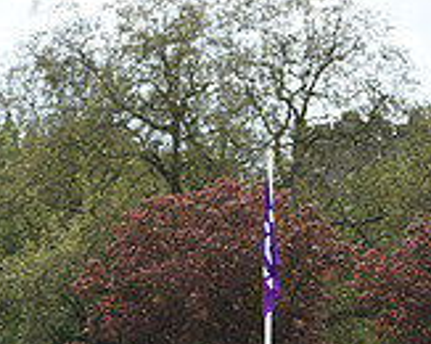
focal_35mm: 317
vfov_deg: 4.8
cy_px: 471
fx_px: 4039
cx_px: 735
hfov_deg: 6.0
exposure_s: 1/1250
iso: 220
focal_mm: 95
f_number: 5
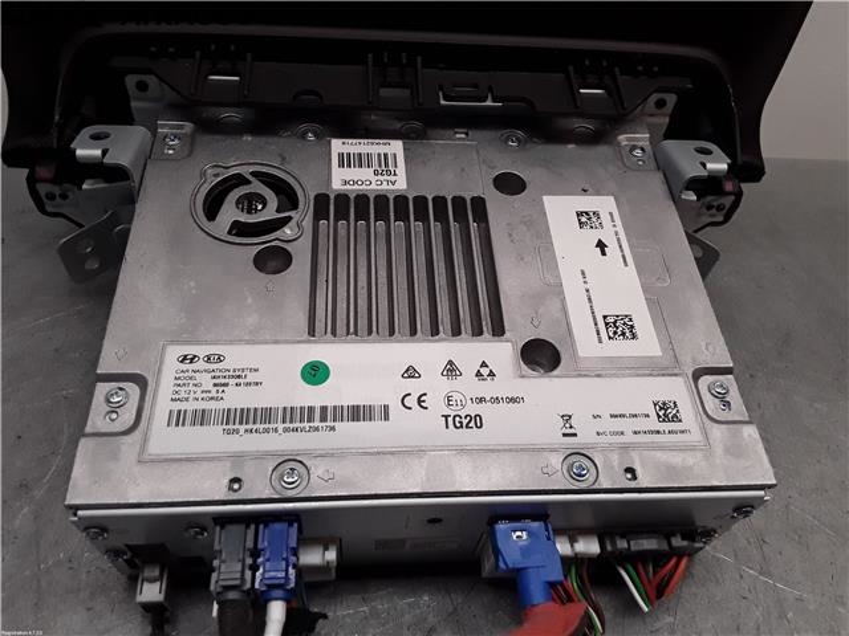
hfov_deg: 63.4
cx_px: 424
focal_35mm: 28
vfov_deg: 49.7
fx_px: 687
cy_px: 318
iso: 100
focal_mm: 2.91
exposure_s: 1/274
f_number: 1.9
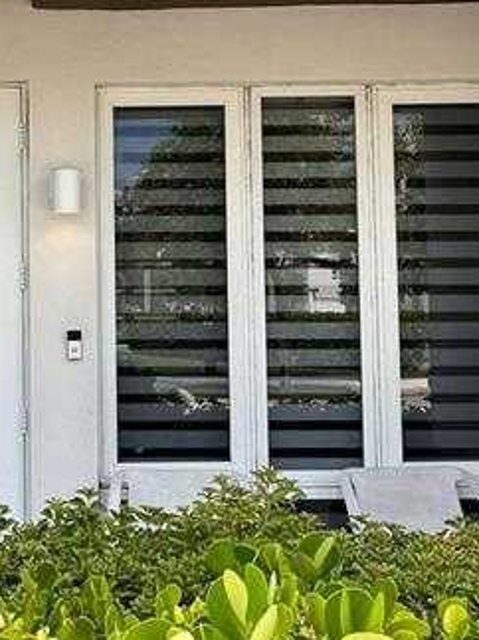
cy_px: 254
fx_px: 960
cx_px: 49
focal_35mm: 52
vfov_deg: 36.7
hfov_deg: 27.1
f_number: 2.2
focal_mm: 2.22
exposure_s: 1/796
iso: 40
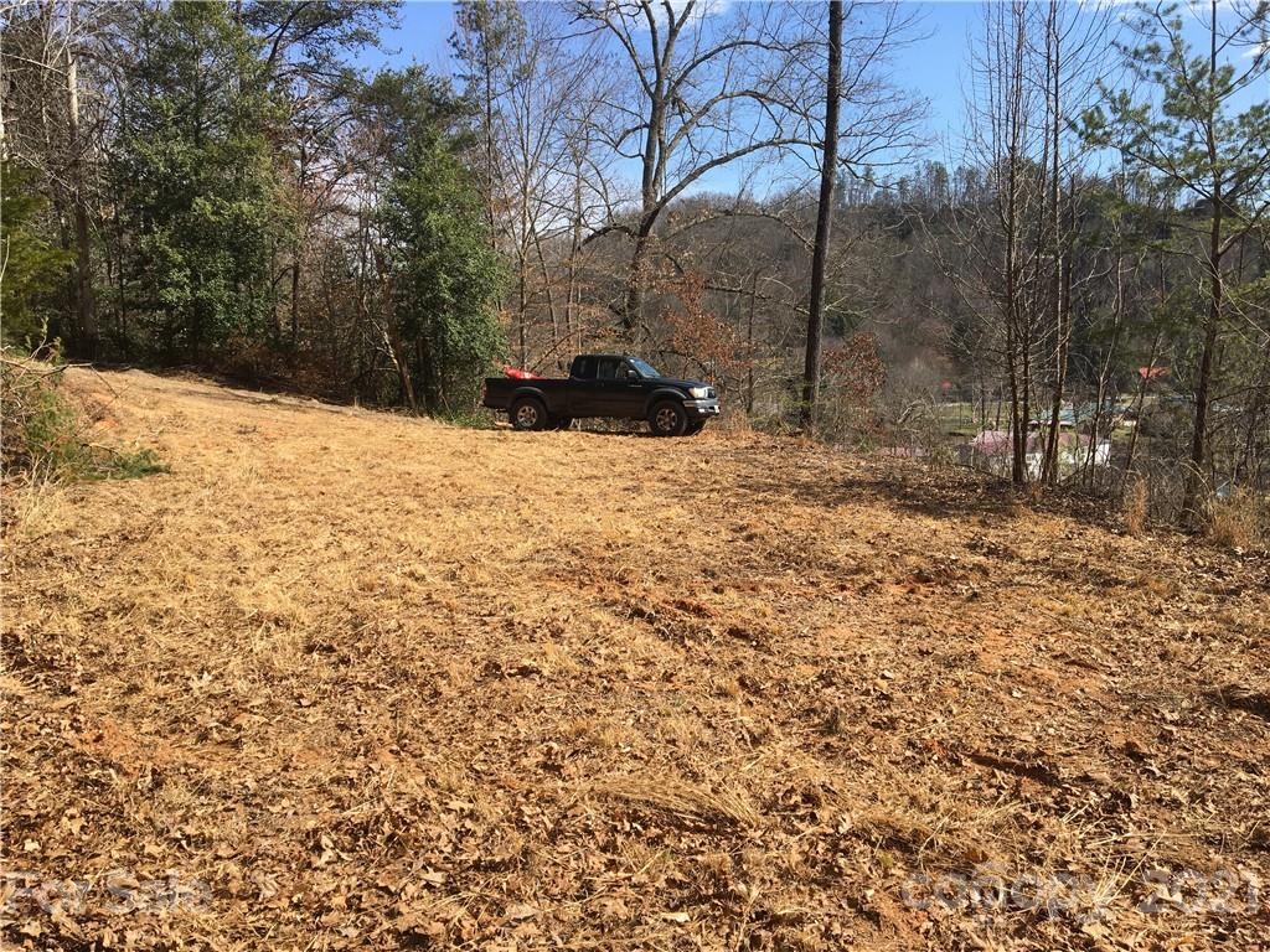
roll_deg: +1.0
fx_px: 1064
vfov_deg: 48.2
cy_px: 476
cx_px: 635
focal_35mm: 29
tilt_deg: -7.5
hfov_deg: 61.7
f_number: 2.2
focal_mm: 4.15
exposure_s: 1/1202
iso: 25
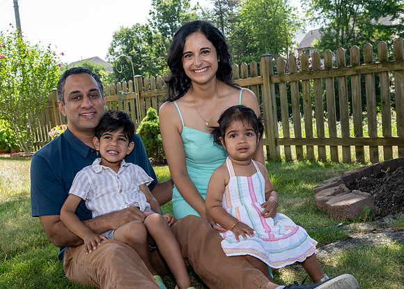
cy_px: 139
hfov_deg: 45.0
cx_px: 203
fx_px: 488
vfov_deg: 32.9
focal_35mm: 43
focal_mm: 26
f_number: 7.1
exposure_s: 1/250
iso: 400
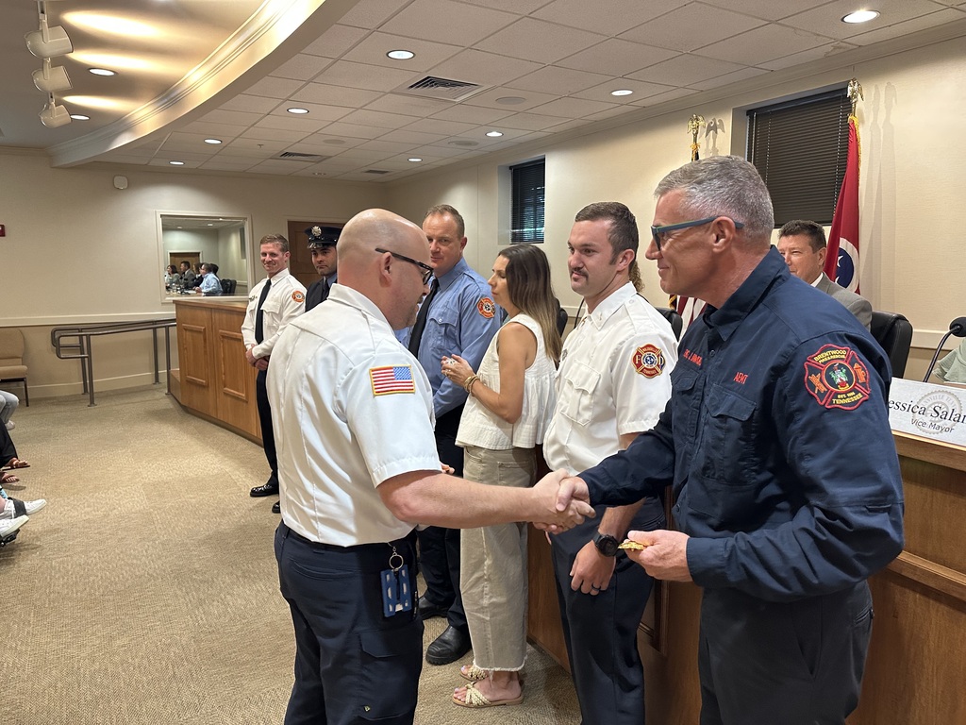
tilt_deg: -7.8
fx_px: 670
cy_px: 362
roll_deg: +0.3
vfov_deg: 56.8
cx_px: 483
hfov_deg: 71.6
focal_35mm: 24
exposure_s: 1/60
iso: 250
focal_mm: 6.86
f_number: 1.78
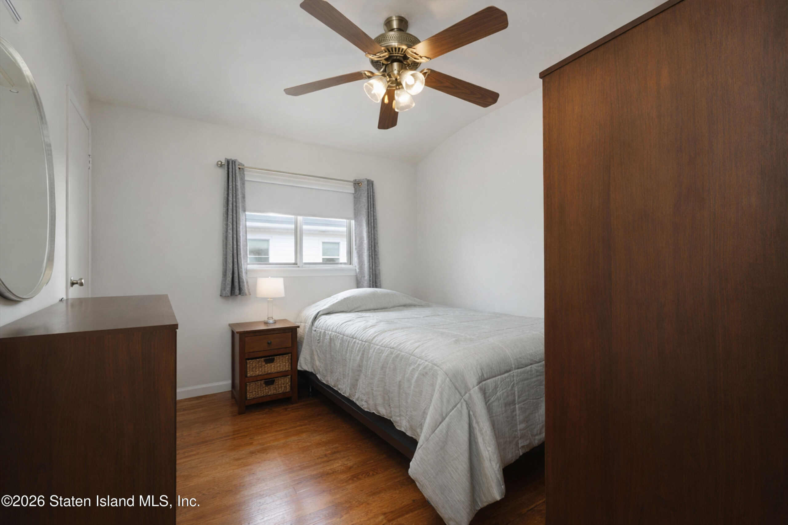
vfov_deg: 73.8
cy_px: 262
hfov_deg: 96.7
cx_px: 394
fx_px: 350
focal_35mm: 16
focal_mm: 16
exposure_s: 1/30
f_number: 4
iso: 64
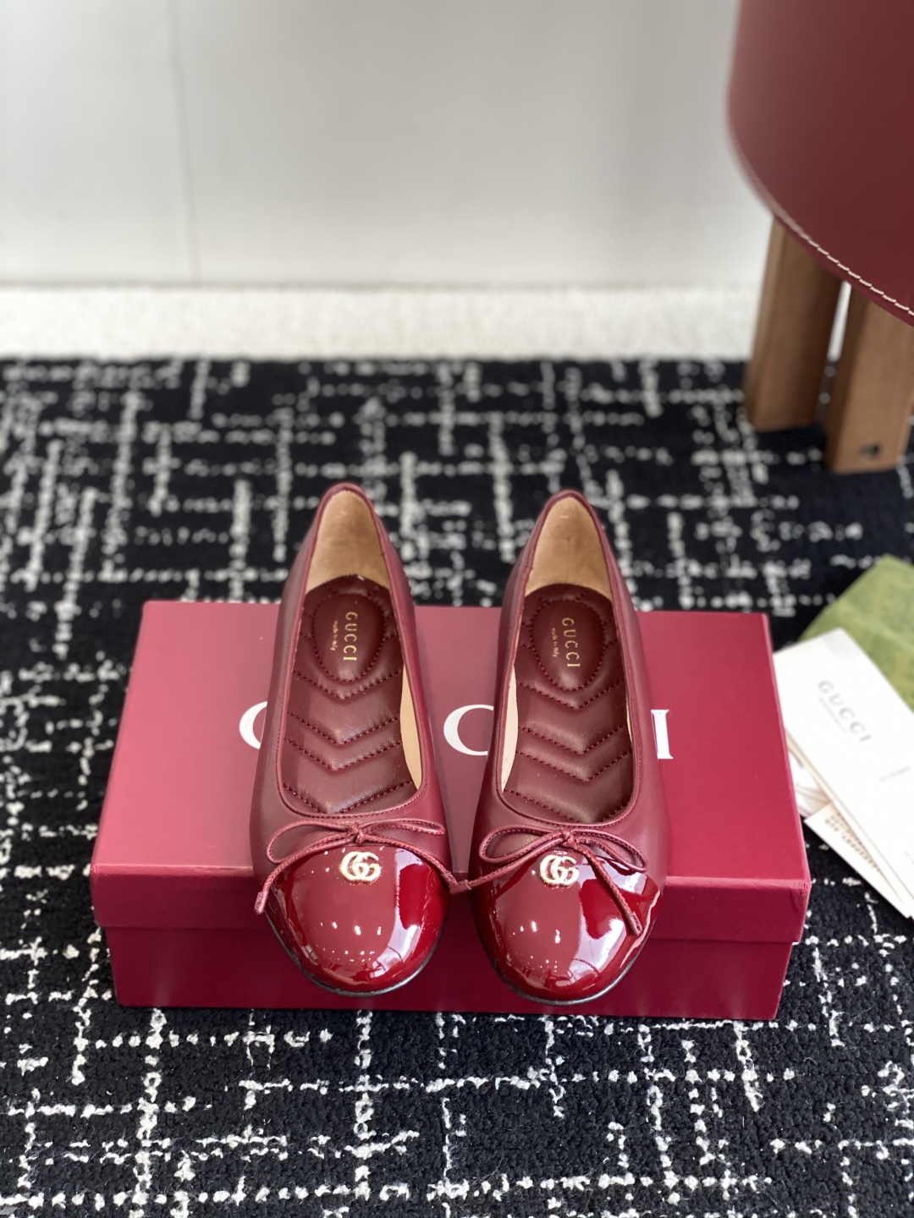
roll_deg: -1.8
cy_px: 609
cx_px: 457
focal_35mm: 52
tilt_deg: -40.3
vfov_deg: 36.8
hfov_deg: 28.0
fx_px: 1831
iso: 80
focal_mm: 6
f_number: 2
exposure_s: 1/122
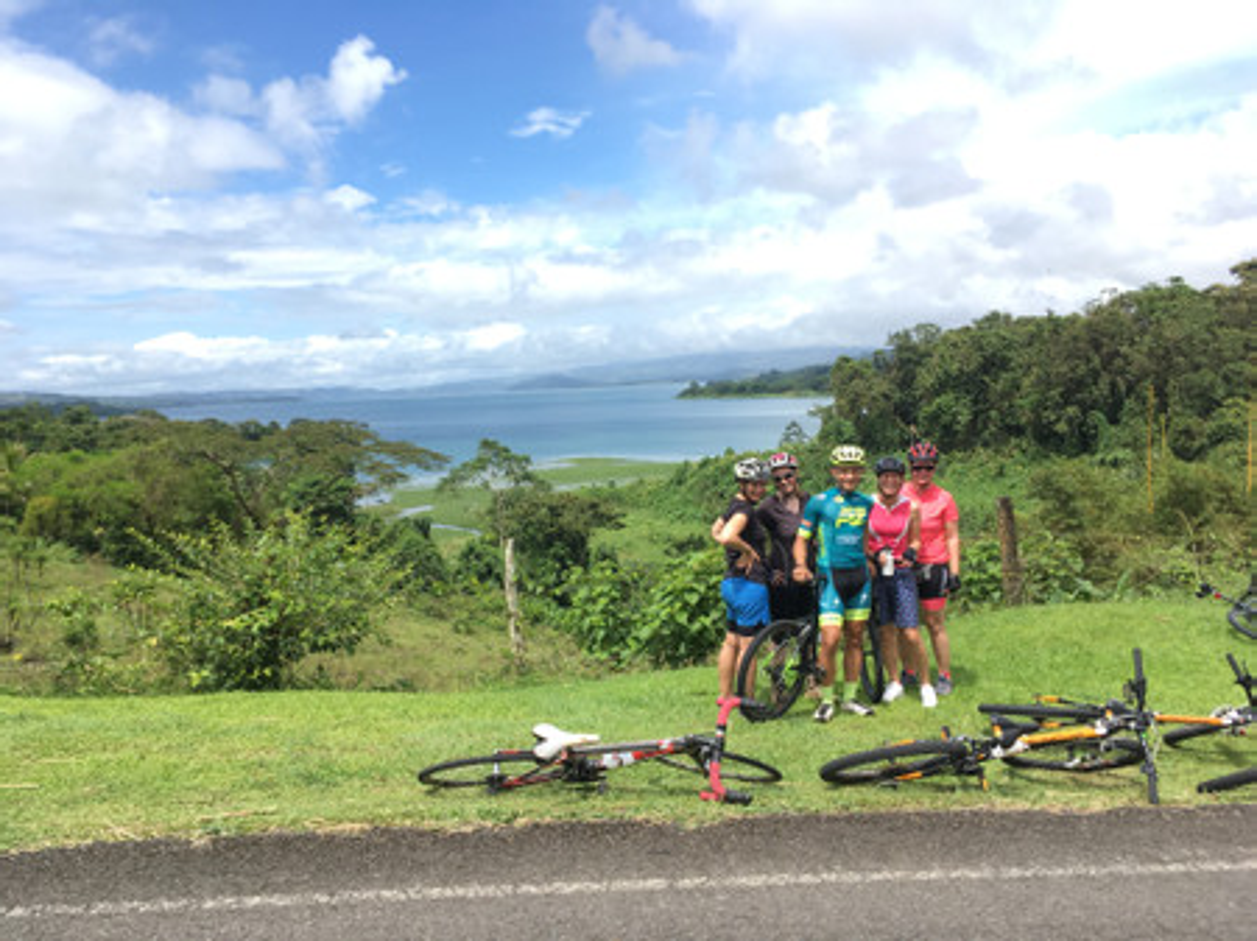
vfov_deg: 48.2
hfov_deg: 61.7
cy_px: 470
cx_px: 628
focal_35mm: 29
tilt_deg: -5.8
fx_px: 1053
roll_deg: +2.2
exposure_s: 1/974
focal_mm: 4.15
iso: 25
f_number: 2.2
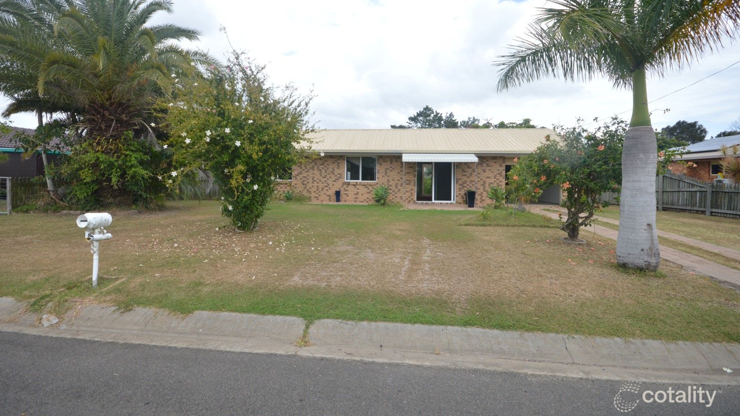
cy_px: 177
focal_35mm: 16
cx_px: 365
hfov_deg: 99.4
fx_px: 314
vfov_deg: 66.7
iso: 100
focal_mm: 10
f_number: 7.1
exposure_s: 1/200
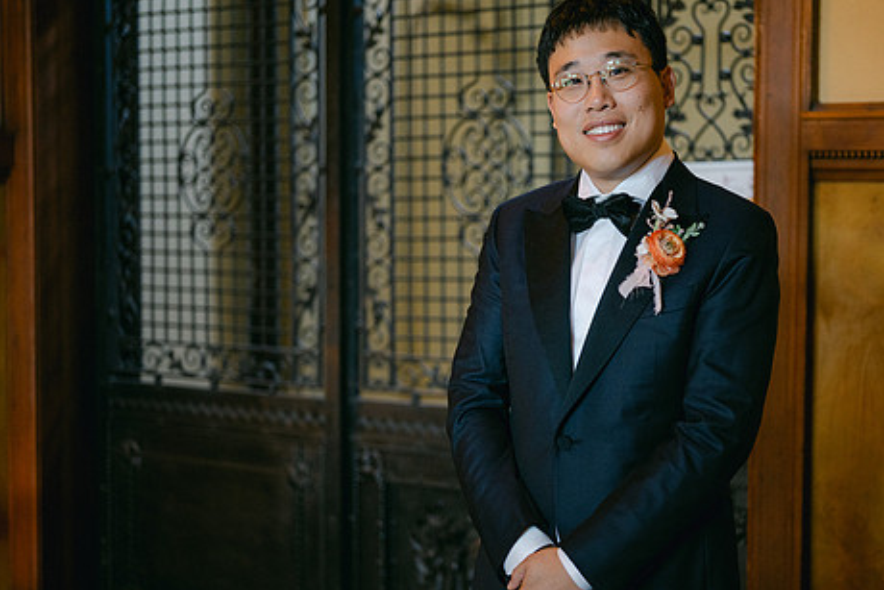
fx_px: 1547
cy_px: 307
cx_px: 534
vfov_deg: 21.6
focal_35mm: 63
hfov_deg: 31.8
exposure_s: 1/125
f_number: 1.8
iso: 1250
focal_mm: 50
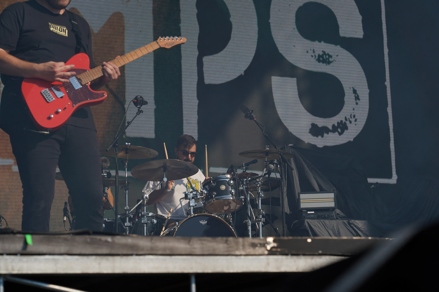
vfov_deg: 13.0
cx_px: 220
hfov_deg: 19.5
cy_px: 146
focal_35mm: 105
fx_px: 1280
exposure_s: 1/640
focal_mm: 105
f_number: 8
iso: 100
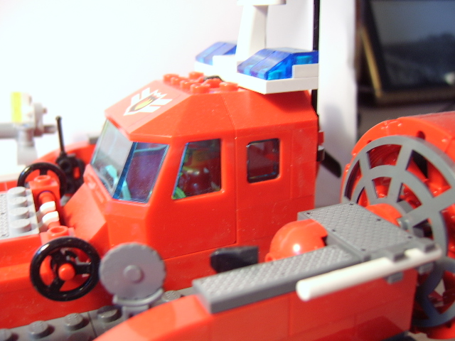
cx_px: 228
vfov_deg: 45.4
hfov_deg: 58.4
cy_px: 170
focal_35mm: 31
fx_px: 407
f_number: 2.7
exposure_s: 1/5
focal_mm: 8.13
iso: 100
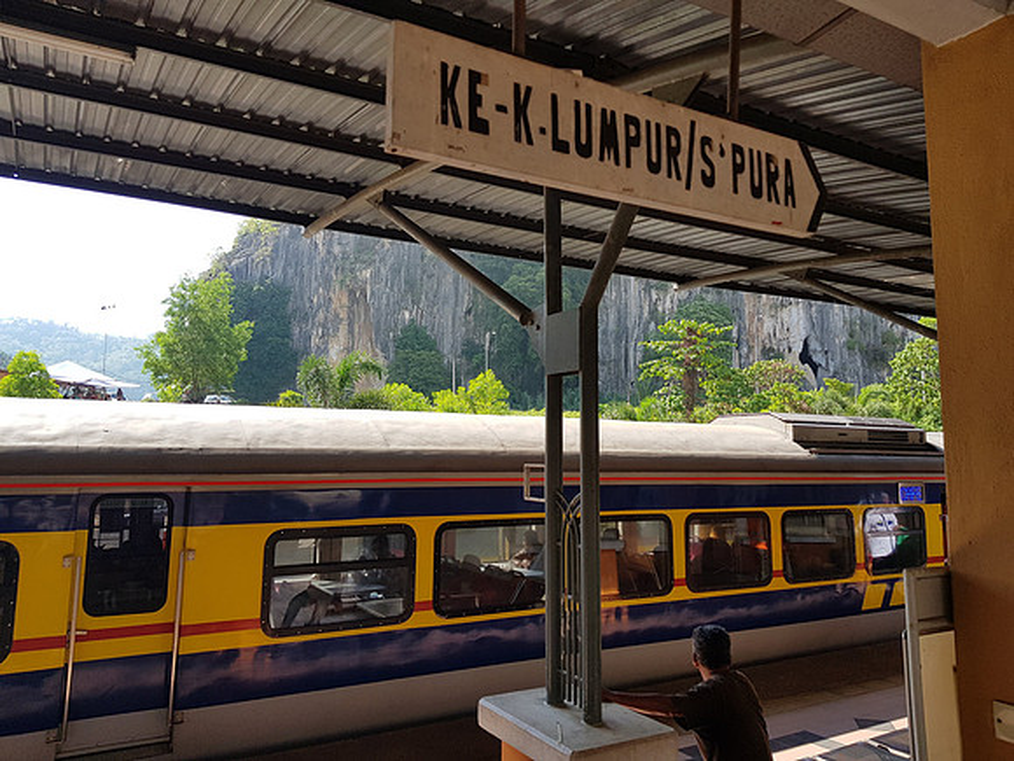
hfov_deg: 67.3
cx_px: 507
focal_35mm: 26
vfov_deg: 53.1
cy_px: 380
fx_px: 762
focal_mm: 4.2
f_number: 1.7
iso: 40
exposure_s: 1/620
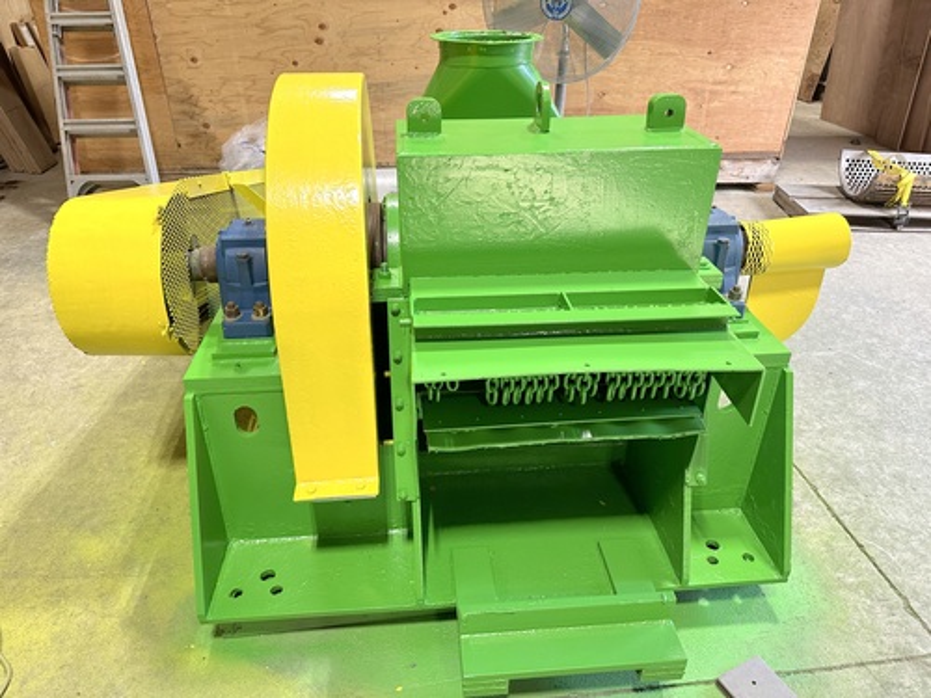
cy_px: 349
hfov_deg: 71.6
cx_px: 466
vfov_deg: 56.8
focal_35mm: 24
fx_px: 645
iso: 160
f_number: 1.78
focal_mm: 6.86
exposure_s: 1/121
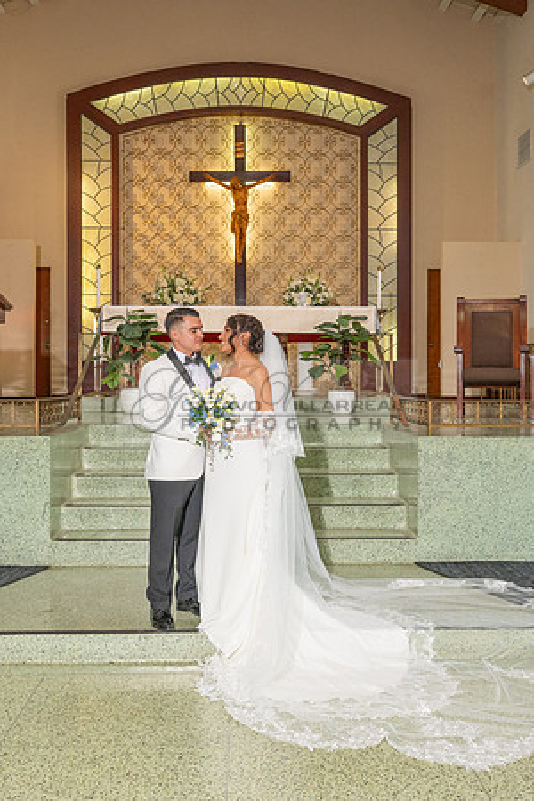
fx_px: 870
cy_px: 371
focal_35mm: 39
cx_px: 275
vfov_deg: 49.4
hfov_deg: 34.1
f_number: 5
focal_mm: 24
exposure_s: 1/160
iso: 800
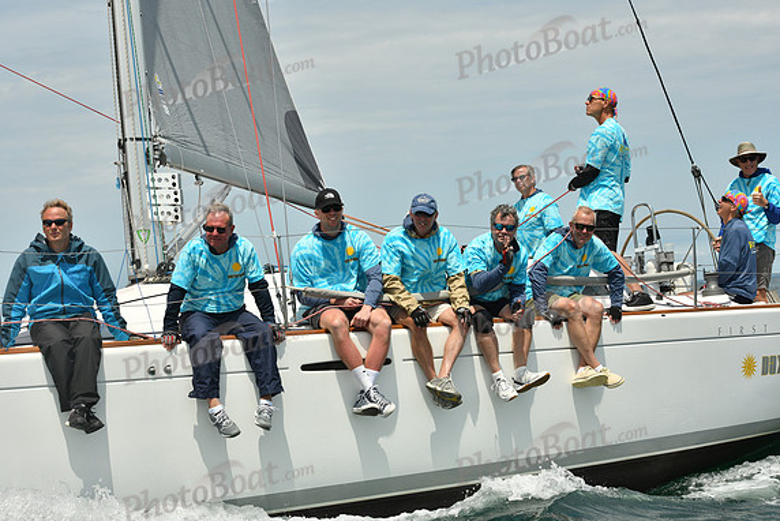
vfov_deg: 19.2
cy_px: 260
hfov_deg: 28.4
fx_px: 1539
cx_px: 386
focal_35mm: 71
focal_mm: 70
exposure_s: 1/1250
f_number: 10
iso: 320
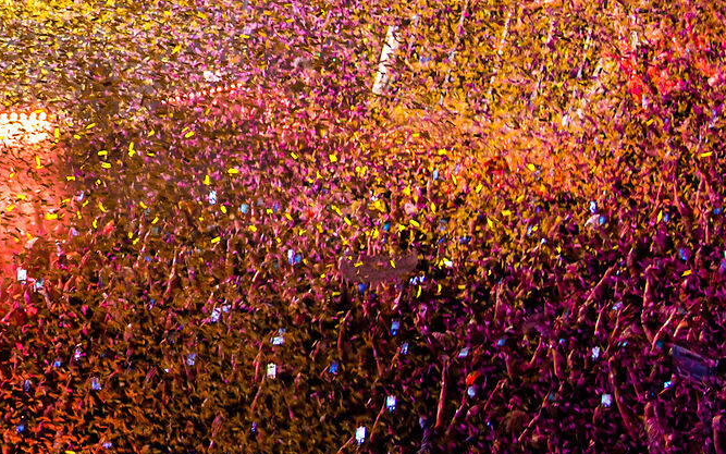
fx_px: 7618
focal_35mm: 385
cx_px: -310
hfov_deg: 5.4
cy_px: -79
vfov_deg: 3.4
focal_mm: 70
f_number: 2.8
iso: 200
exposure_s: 1/30
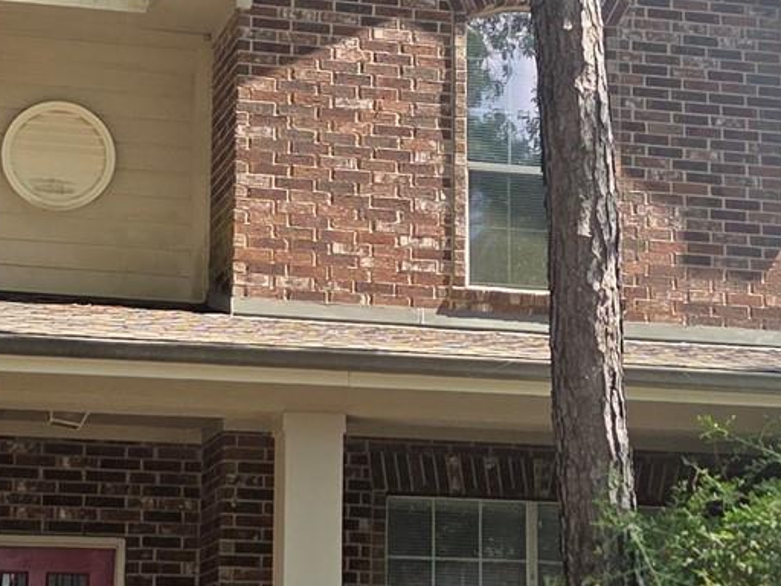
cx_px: 372
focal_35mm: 92
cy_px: 232
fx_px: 2076
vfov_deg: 16.0
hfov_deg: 21.3
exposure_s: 1/3717
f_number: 1.8
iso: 80
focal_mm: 5.4
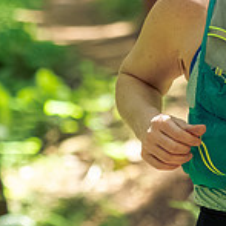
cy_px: 2
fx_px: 4373
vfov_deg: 3.0
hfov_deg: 3.0
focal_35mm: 592
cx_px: 111
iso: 4000
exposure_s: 1/800
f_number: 2.8
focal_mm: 85
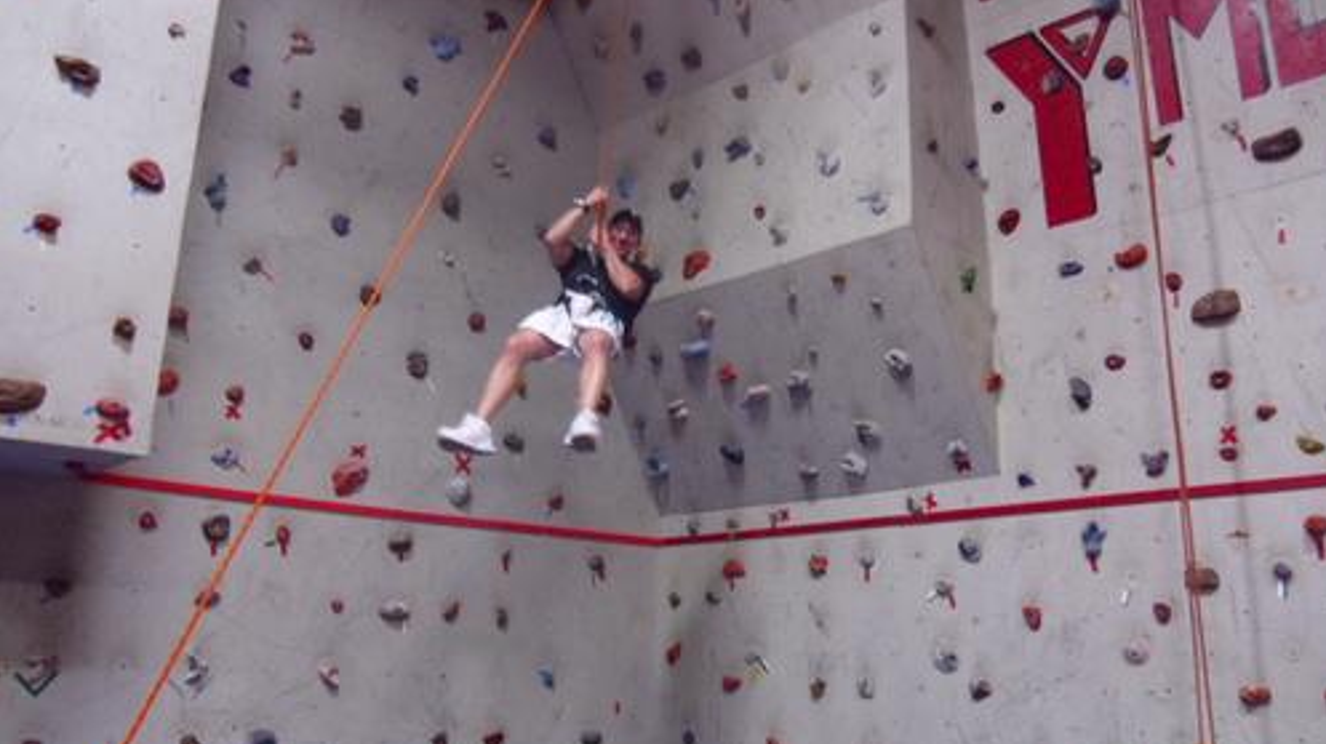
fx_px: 1195
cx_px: 664
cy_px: 303
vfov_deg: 34.5
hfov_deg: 58.0
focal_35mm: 34
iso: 400
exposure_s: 1/22
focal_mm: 5.6
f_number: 3.3
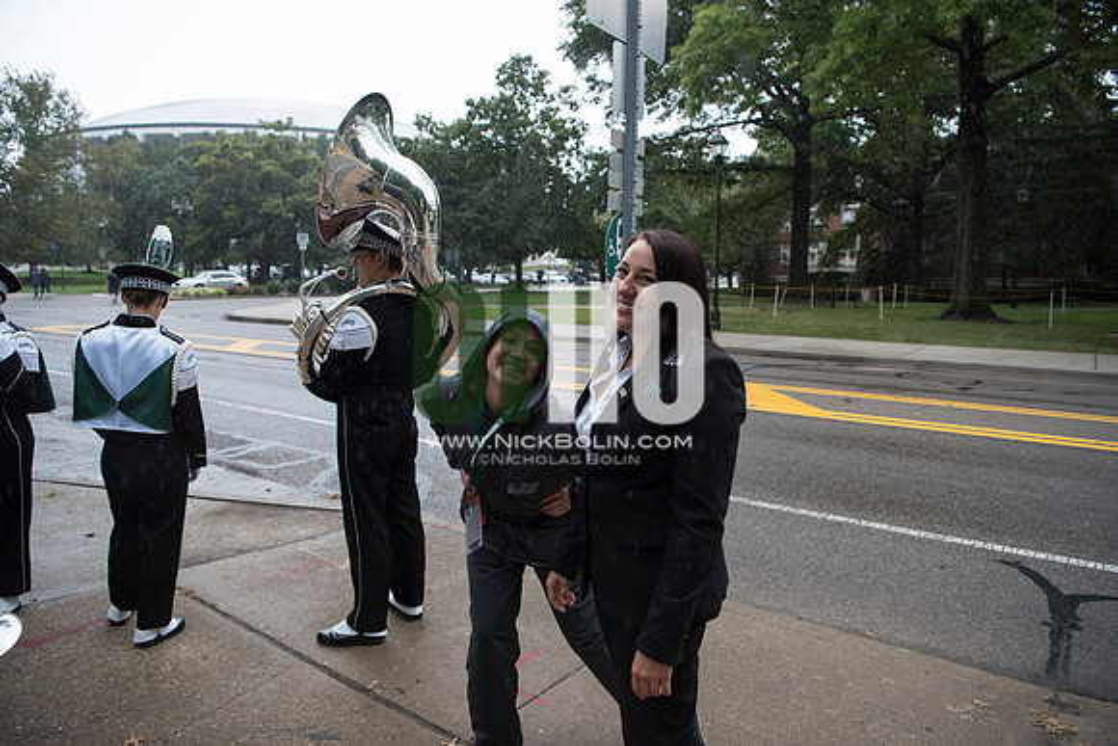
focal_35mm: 24
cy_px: 373
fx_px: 745
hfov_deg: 73.7
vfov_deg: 53.2
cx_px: 559
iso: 1600
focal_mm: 24
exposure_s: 1/500
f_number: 3.5
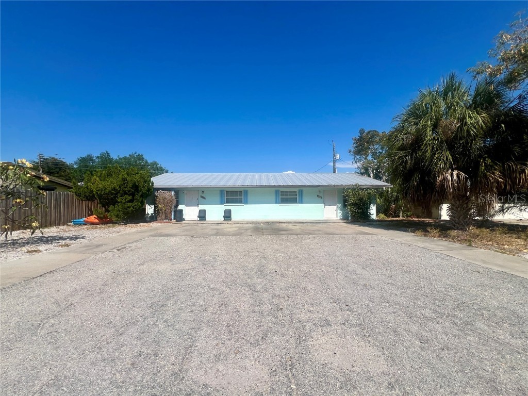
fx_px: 198
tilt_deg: +2.1
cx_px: 264
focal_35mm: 13
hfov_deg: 106.2
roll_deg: +0.5
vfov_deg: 89.9
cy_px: 198
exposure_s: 1/3425
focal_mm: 1.57
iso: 32
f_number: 1.8
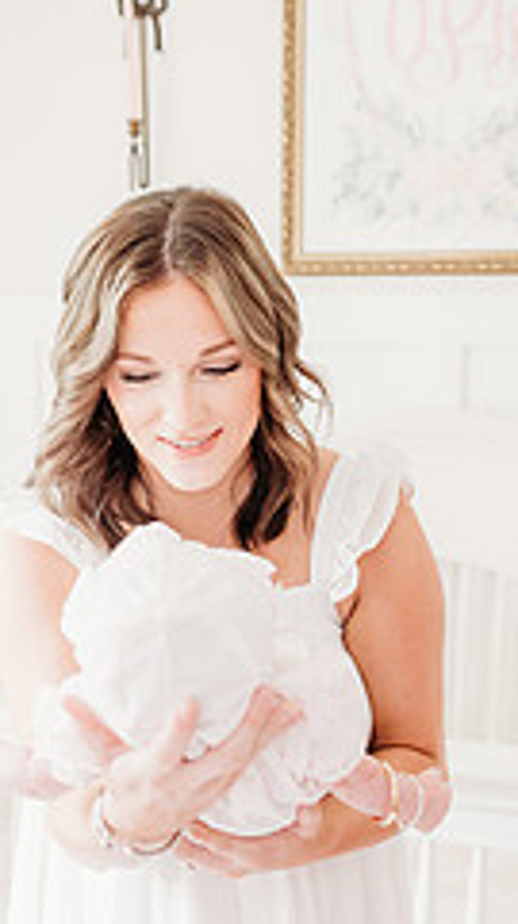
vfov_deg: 43.2
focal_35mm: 47
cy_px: 606
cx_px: 234
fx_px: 1151
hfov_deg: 25.3
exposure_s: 1/200
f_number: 2.8
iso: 1600
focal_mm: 24
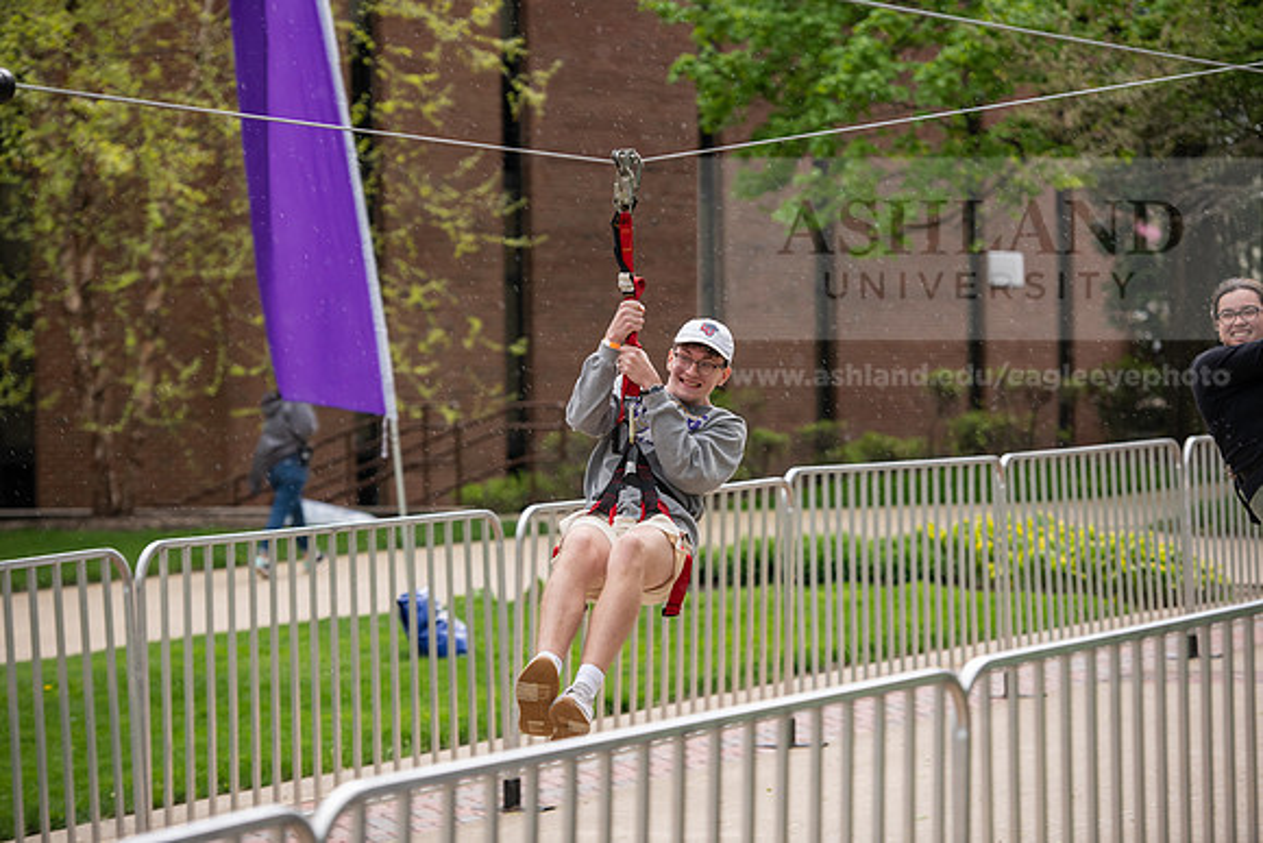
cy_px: 422
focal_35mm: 122
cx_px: 632
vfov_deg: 11.2
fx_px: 4281
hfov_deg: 16.8
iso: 500
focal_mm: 122
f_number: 3.5
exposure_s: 1/640
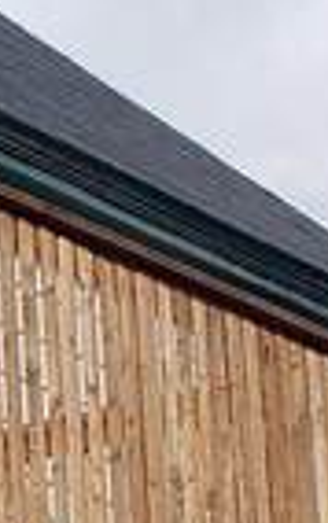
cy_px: 630
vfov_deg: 11.0
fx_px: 2655
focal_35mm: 186
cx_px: -884
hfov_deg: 6.1
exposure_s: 1/1038
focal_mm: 4.3
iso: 50
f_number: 2.4
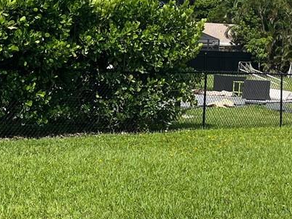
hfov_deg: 18.9
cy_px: 61
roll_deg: -1.7
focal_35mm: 103
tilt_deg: -0.7
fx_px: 869
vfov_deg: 14.3
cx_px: 232
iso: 50
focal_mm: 5.7
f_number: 1.5
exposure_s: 1/6579
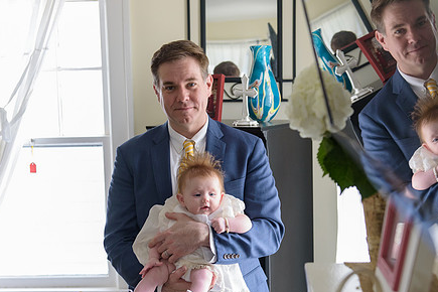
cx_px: 245
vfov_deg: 21.2
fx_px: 779
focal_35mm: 64
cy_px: 163
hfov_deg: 31.4
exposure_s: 1/125
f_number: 3.2
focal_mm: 48
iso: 1600
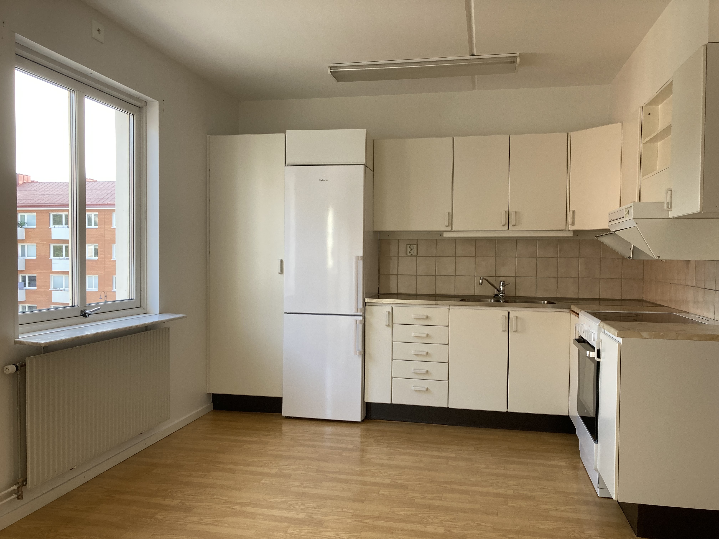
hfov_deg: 63.4
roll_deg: -0.3
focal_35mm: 28
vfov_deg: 49.7
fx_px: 582
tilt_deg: -2.1
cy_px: 270
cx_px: 360
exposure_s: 1/121
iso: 50
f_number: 1.8
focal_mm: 3.99
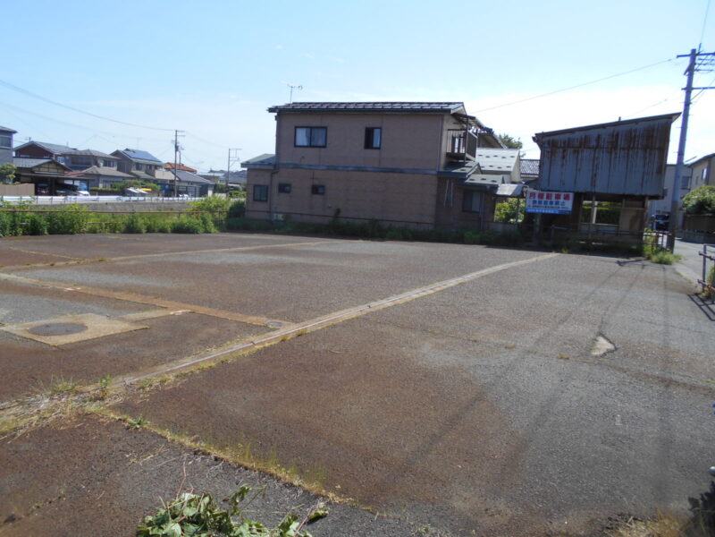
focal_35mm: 26
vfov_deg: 53.1
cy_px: 268
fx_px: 537
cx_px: 358
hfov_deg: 67.3
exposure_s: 1/800
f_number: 3.2
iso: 80
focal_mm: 4.6
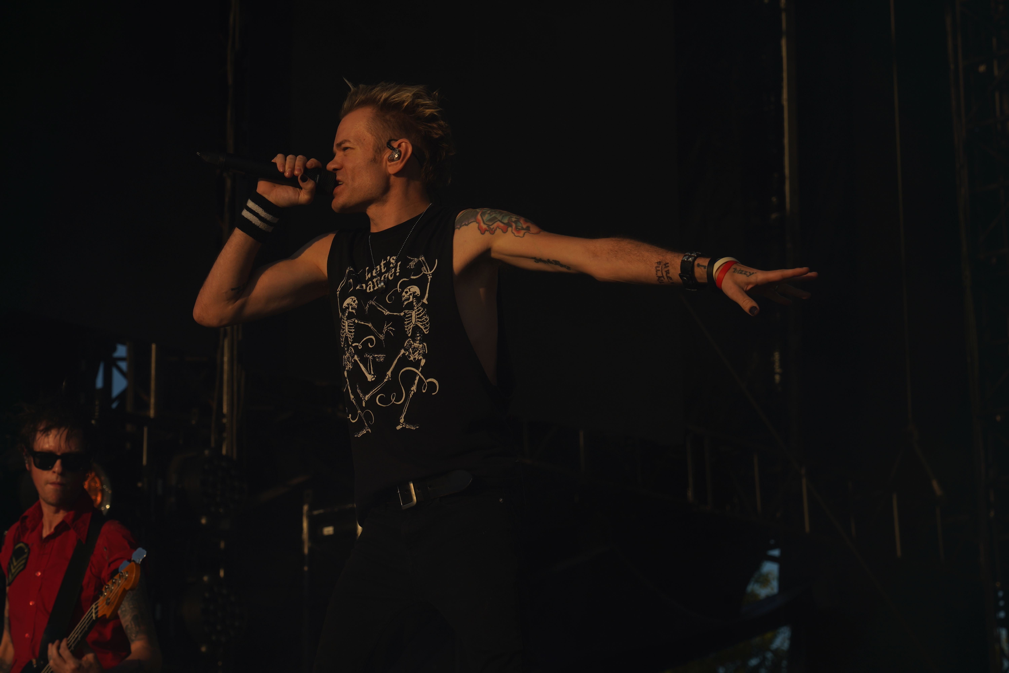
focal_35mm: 105
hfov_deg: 19.5
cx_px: 504
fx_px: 2943
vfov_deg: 13.0
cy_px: 336
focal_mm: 105
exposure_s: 1/500
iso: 100
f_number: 8
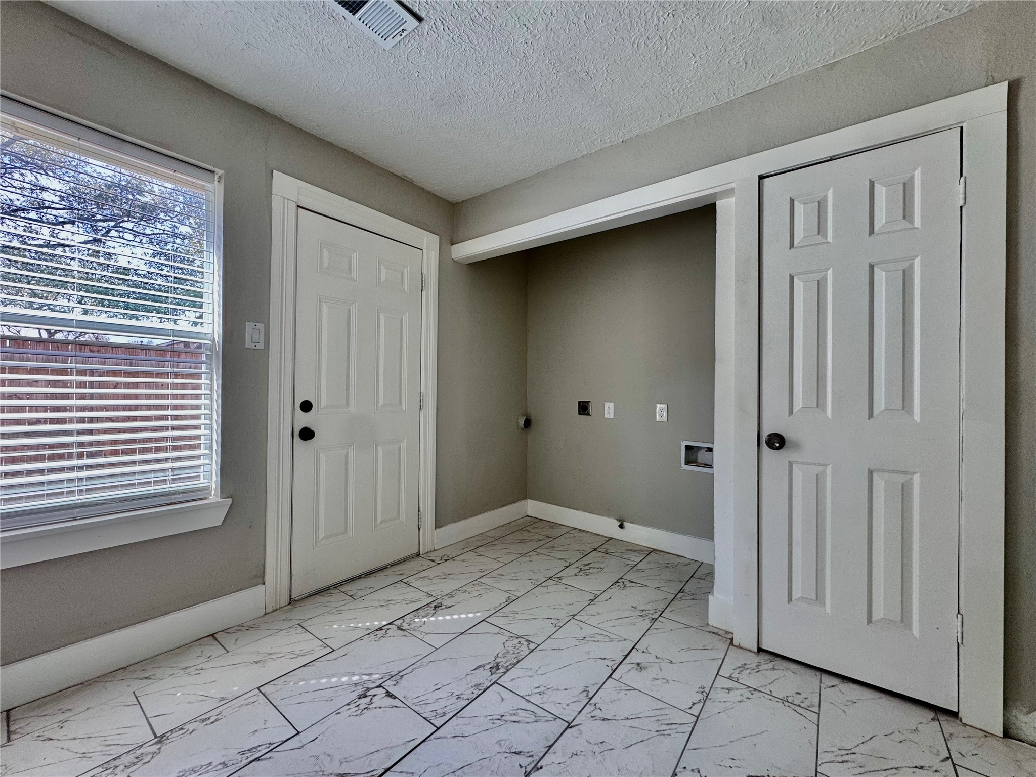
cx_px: 518
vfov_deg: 85.7
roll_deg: -0.2
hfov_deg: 102.1
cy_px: 388
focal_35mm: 14
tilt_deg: +0.0
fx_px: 419
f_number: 2.2
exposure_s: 1/99
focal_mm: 2.22
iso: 100
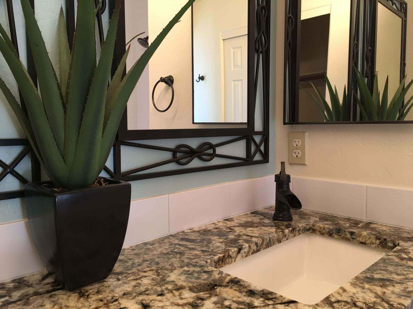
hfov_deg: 61.7
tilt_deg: -4.0
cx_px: 206
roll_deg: -0.1
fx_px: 346
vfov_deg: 48.2
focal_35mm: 29
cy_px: 154
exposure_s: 1/15
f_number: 2.2
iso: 25
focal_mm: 4.15
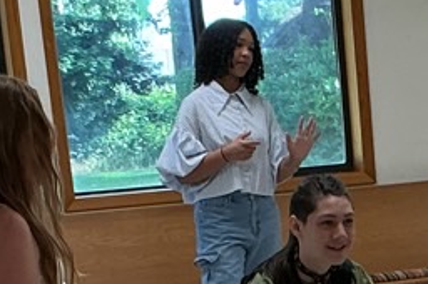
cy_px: 530
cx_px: 421
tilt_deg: -14.6
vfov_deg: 8.7
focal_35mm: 151
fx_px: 1793
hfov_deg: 13.4
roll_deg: +4.5
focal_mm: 3
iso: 50
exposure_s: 1/60
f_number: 1.8
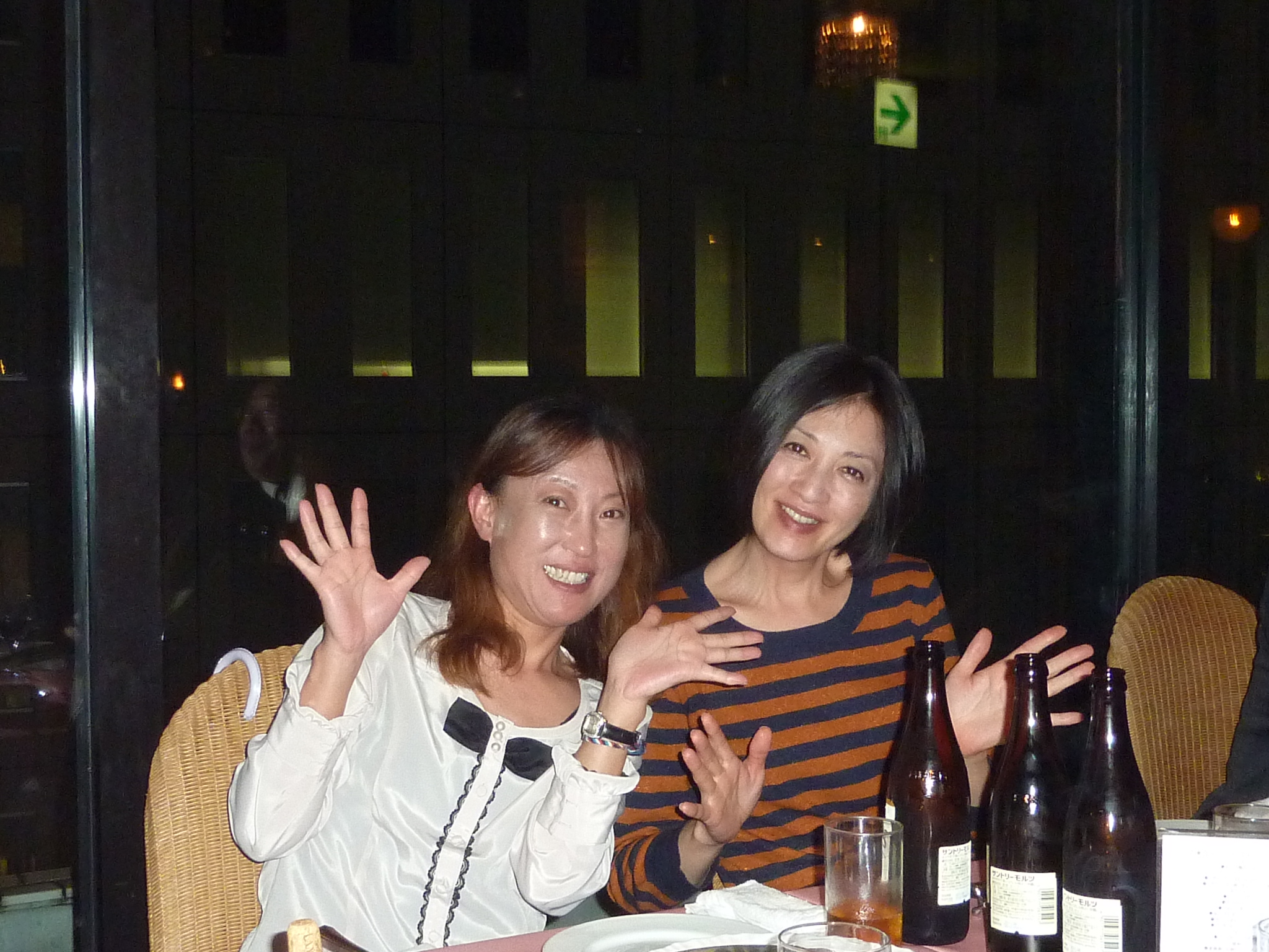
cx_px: 634
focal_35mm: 48
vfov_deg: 30.3
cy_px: 476
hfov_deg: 39.7
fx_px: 1760
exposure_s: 1/30
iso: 320
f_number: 3.3
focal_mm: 4.4
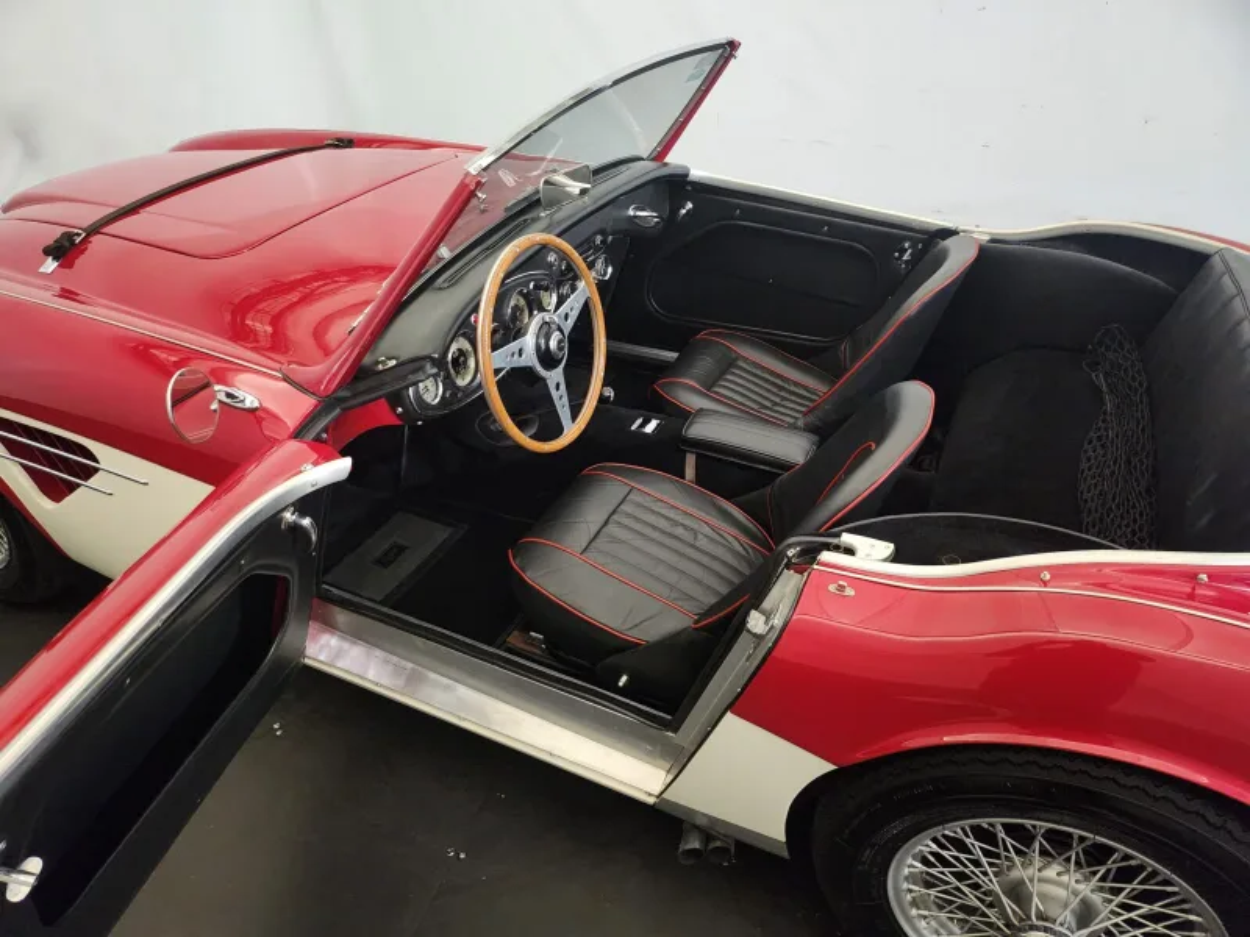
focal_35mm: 24
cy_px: 468
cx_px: 625
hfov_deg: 71.6
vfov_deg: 56.8
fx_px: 867
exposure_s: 1/25
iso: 1600
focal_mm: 5
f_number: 1.8
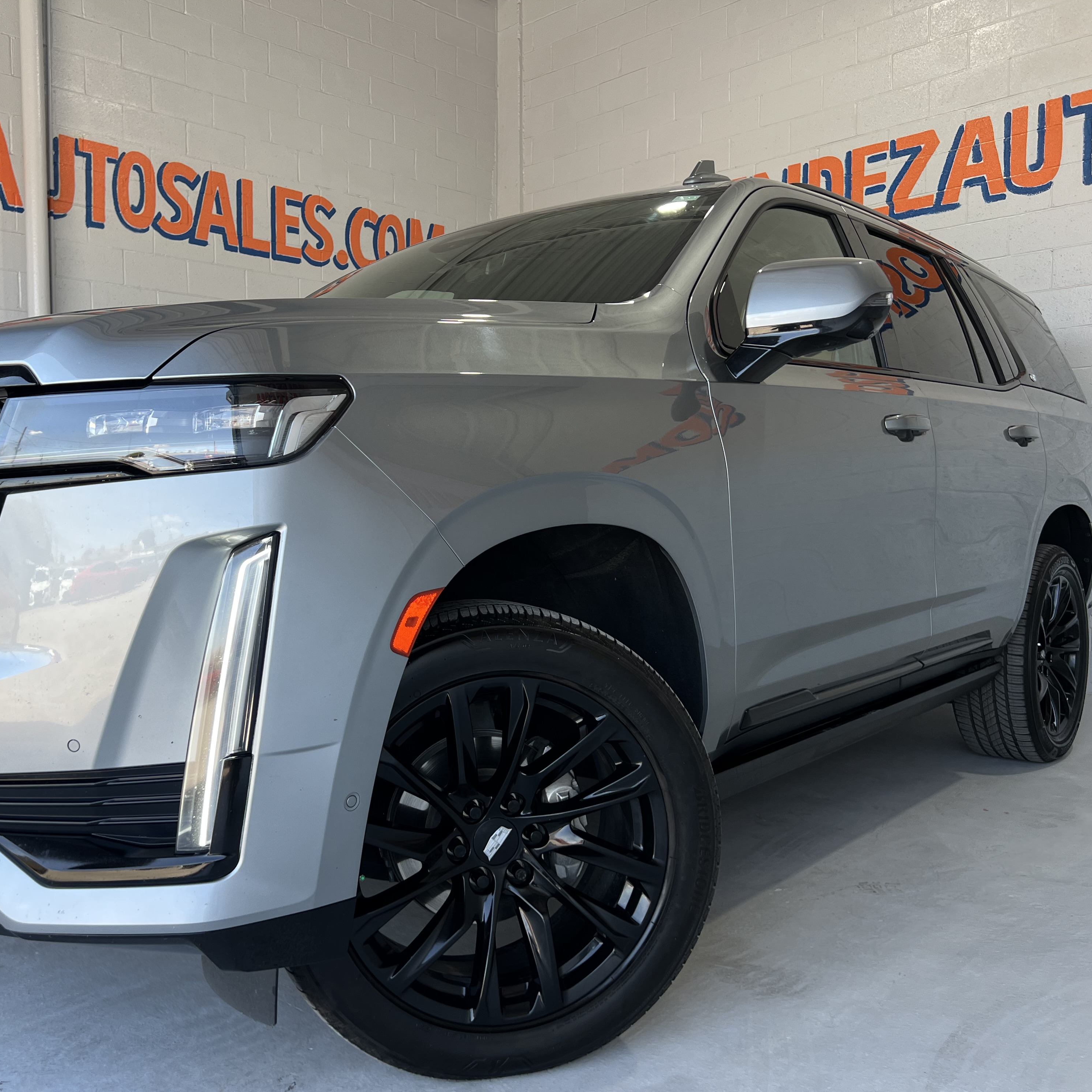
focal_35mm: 31
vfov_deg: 52.5
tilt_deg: -2.4
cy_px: 548
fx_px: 1106
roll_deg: +1.3
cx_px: 412
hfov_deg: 52.0
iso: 50
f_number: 1.5
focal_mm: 5.7
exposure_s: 1/222
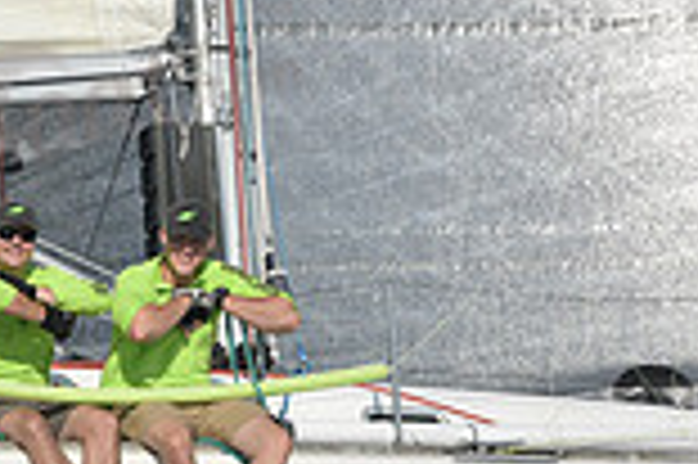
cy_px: 435
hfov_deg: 5.9
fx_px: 6663
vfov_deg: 4.0
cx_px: -563
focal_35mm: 344
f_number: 10
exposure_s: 1/1250
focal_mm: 92
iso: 250
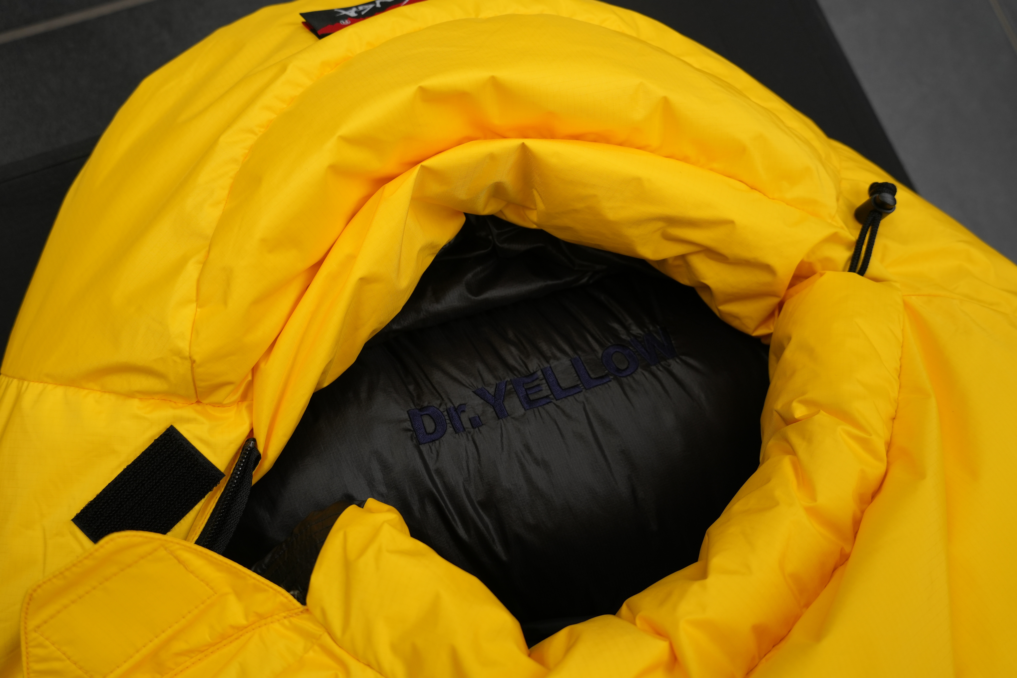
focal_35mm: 32
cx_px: 508
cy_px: 339
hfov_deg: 59.5
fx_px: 890
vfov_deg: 41.7
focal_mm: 21
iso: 250
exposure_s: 1/60
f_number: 4
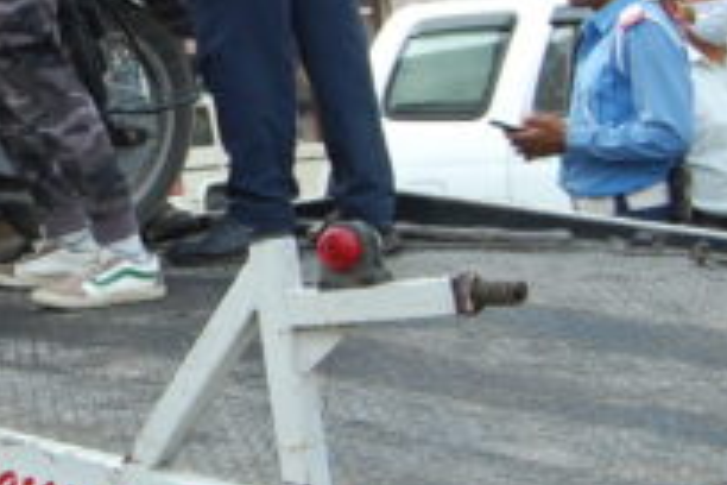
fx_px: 2706
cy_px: 143
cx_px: -94
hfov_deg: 14.9
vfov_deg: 10.2
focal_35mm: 134
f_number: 5.6
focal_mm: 26
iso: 250
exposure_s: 1/125
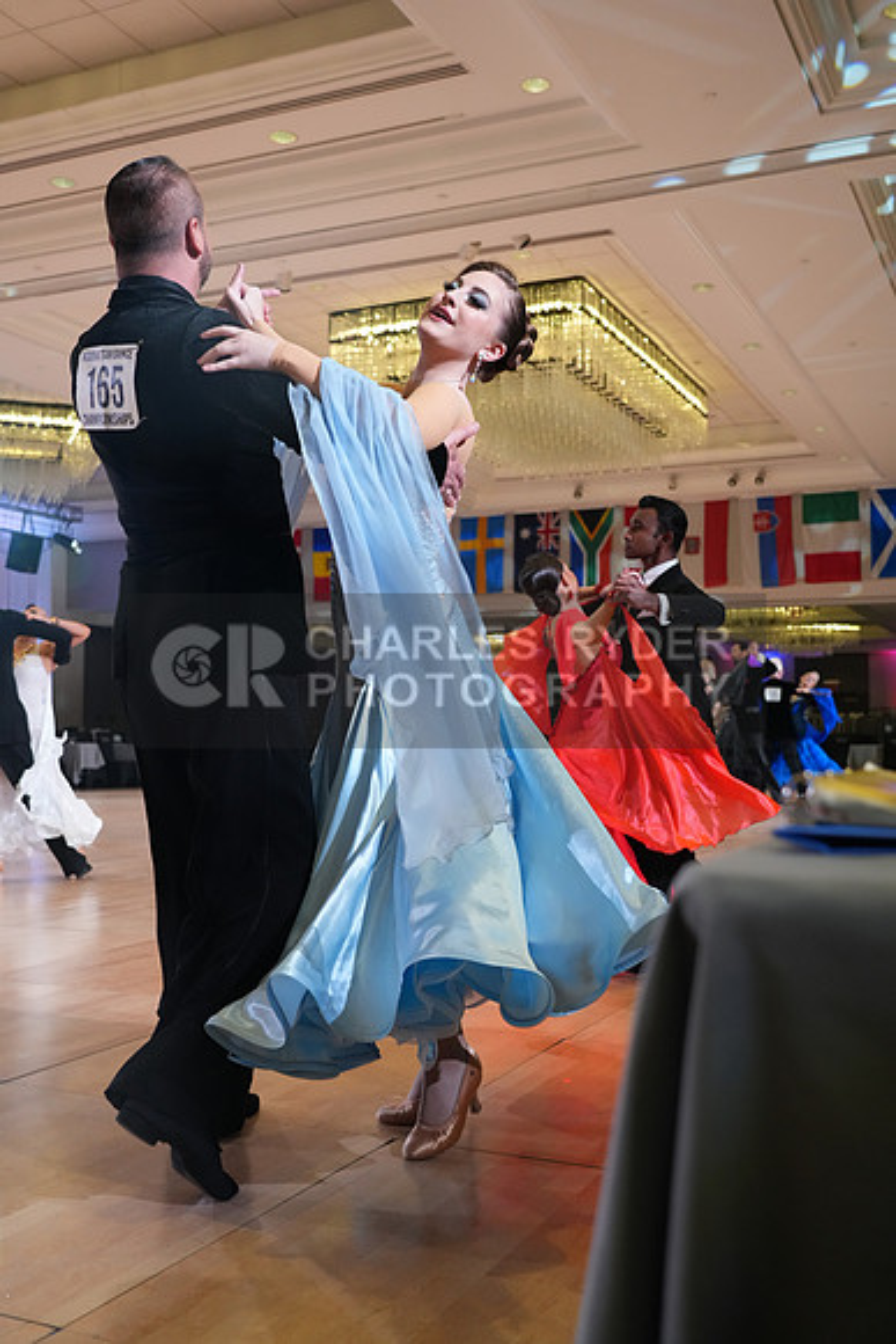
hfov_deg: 38.9
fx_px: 1268
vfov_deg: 55.8
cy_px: 672
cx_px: 448
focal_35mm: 34
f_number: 4
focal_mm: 34
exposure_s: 1/400
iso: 3200
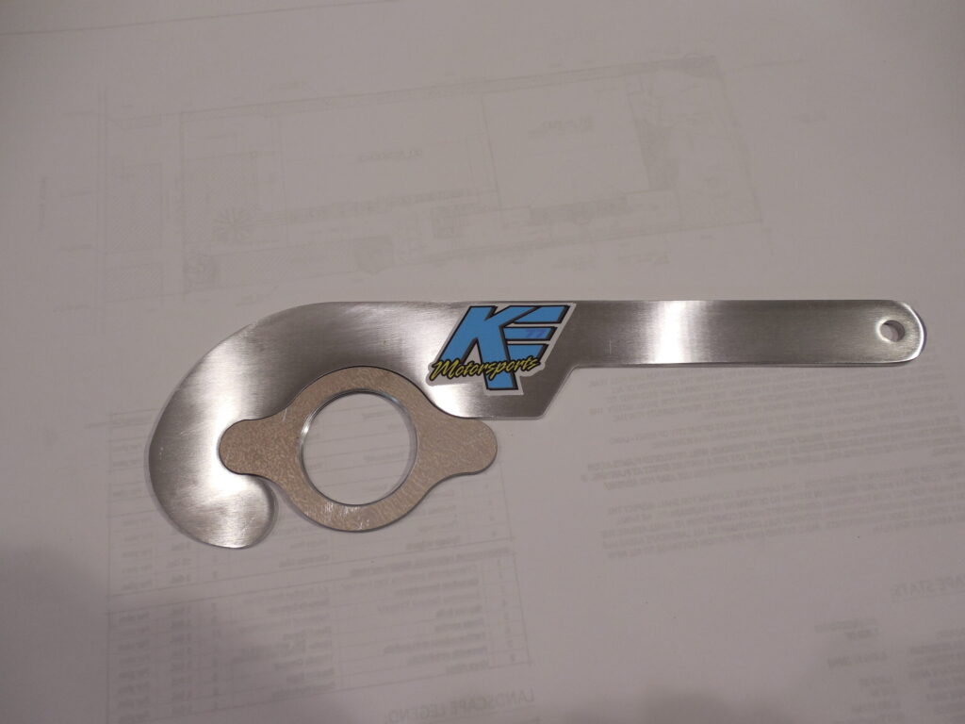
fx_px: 697
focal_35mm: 25
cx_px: 482
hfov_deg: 69.4
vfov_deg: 54.9
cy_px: 362
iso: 125
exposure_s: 1/50
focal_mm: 4.5
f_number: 3.3
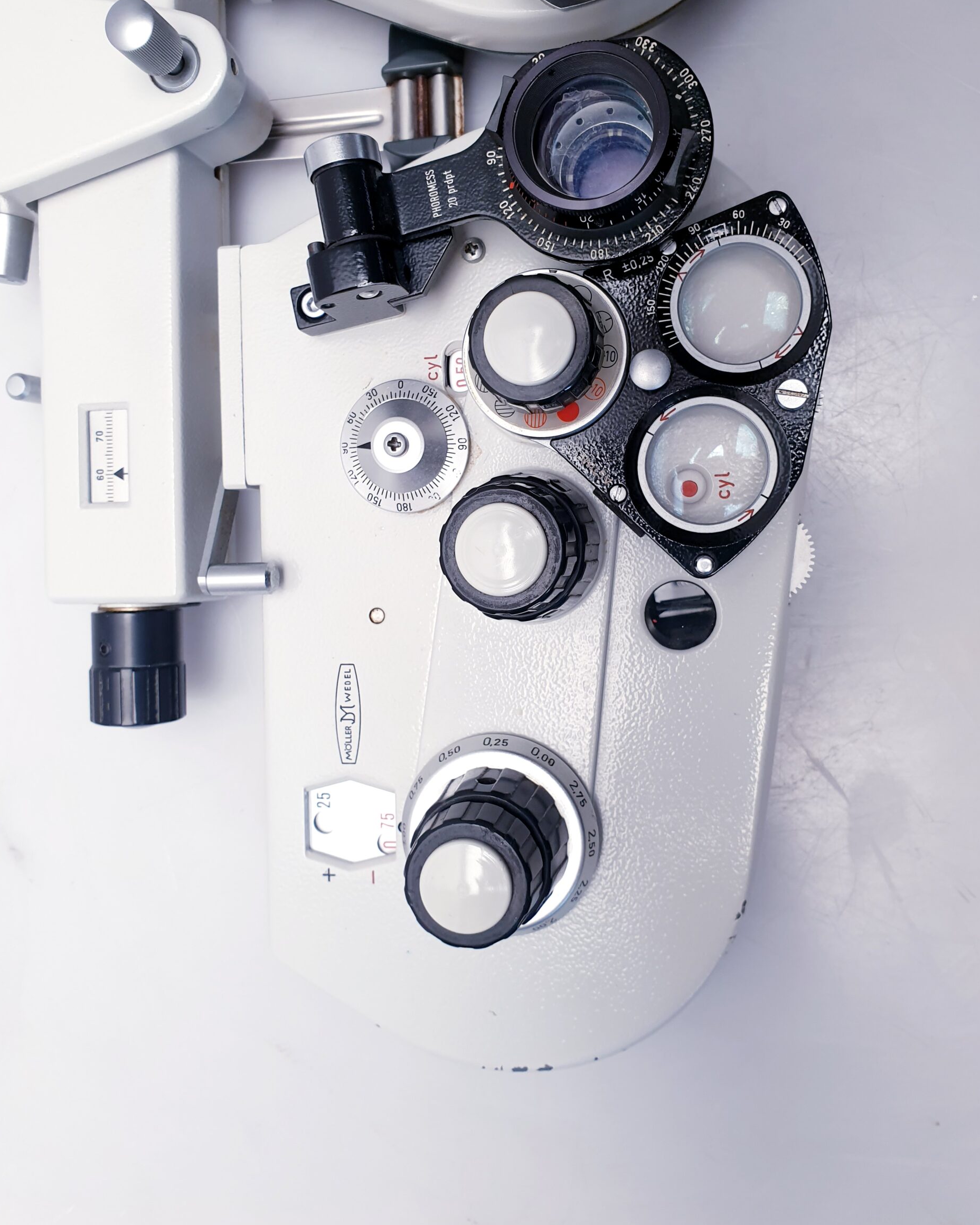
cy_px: 563
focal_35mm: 28
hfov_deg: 51.5
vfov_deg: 62.1
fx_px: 1015
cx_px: 492
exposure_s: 1/50
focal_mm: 4.3
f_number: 2.4
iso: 80
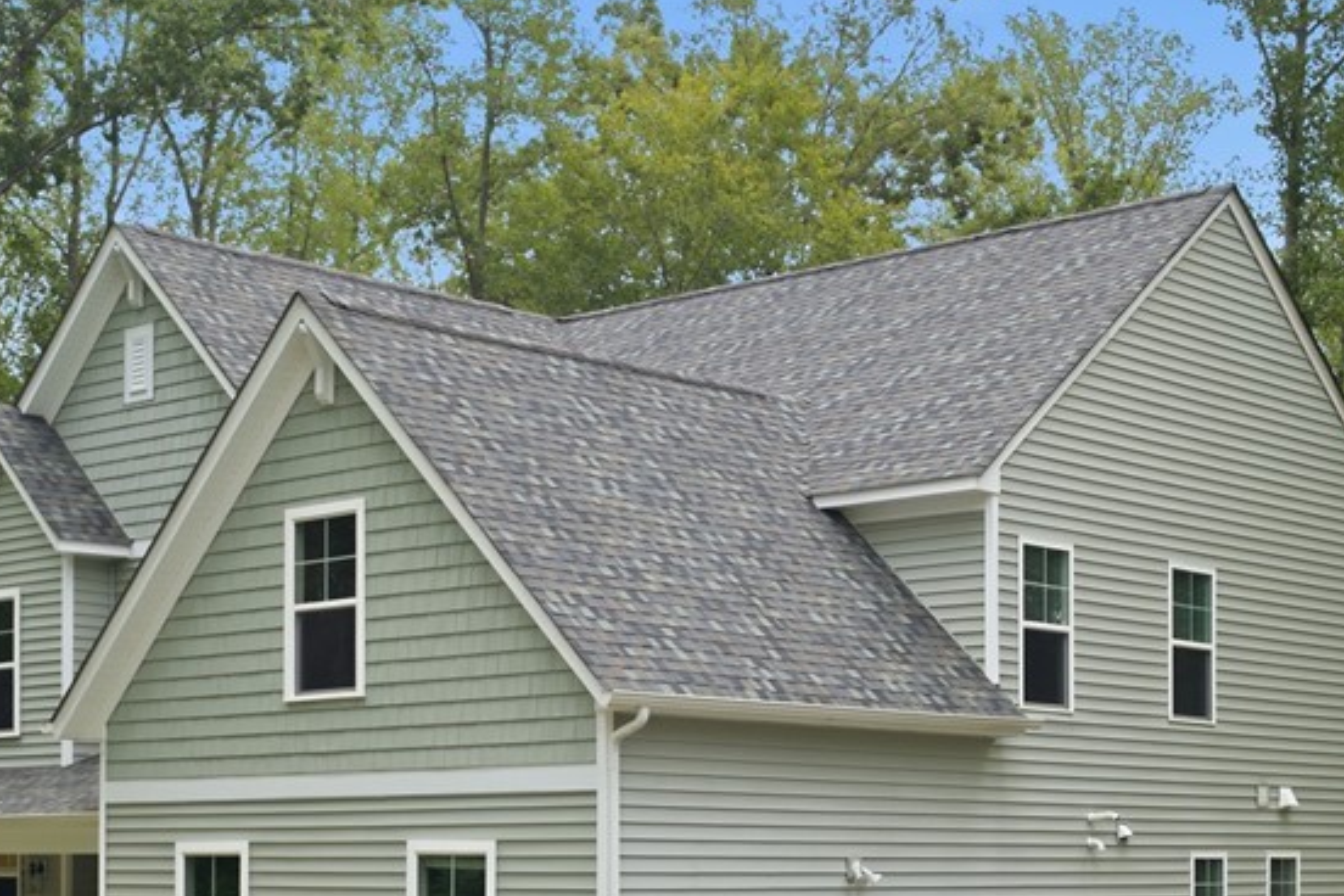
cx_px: 506
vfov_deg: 21.3
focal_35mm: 63
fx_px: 2352
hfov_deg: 31.8
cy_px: 735
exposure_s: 1/30
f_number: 6.3
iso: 200
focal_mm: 32
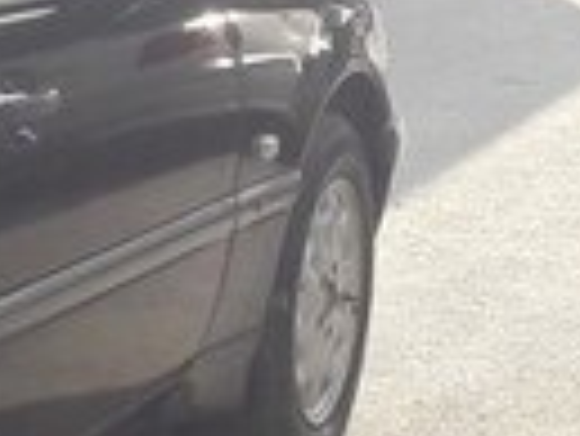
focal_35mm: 143
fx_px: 2398
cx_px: -854
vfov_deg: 10.4
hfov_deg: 11.3
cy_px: 115
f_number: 1.9
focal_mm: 3.7
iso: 40
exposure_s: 1/841
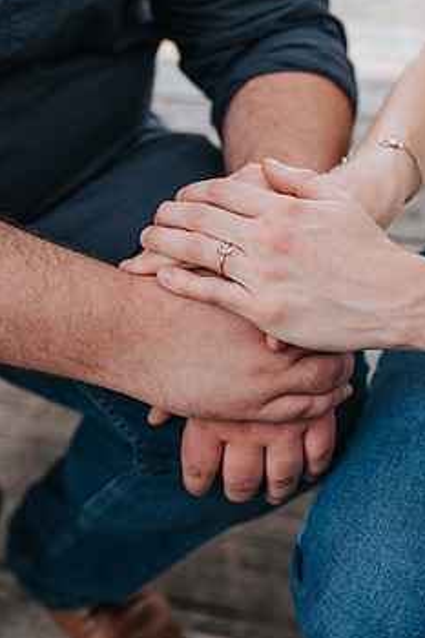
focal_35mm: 45
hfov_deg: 29.8
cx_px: 241
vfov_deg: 43.3
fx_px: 798
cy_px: 244
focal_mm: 35
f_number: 3.2
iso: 720
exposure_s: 1/640
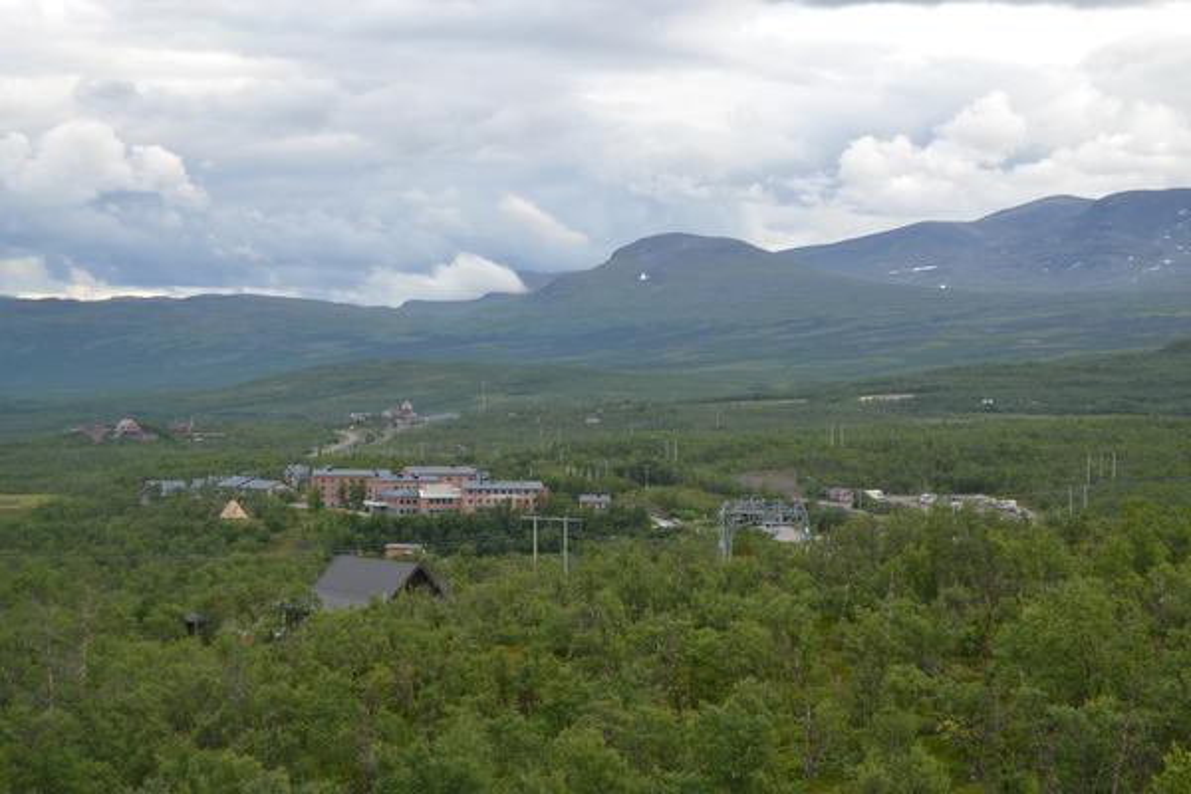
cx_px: 596
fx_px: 2729
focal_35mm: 82
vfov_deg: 16.6
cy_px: 397
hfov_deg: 24.6
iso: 100
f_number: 6.3
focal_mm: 55
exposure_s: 1/160
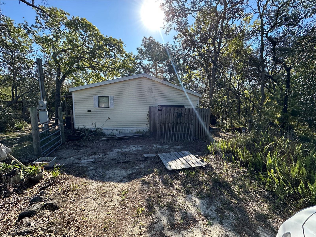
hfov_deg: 102.1
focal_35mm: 14
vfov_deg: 85.7
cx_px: 158
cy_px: 118
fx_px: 128
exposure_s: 1/615
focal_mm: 2.22
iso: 40
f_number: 2.2
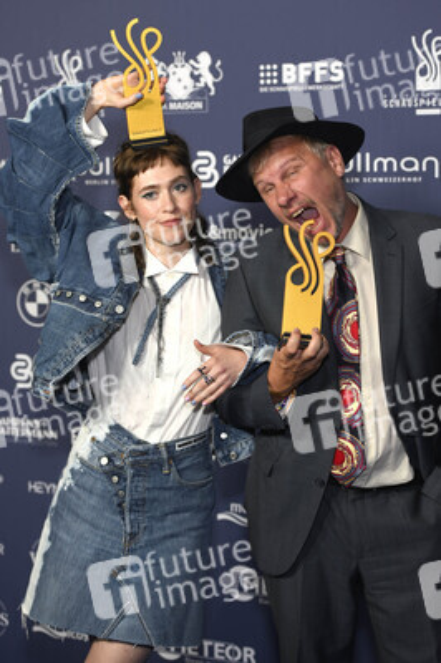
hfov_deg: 19.4
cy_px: 332
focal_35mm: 70
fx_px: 1288
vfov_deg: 28.9
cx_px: 220
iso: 640
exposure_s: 1/400
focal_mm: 70
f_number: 3.5
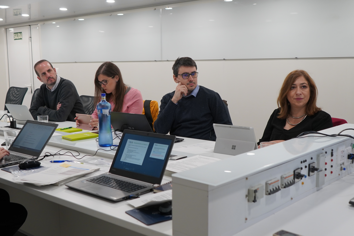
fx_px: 413
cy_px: 118
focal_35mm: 42
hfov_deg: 46.4
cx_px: 177
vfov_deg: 31.9
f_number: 4
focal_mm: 28
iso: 800
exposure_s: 1/160
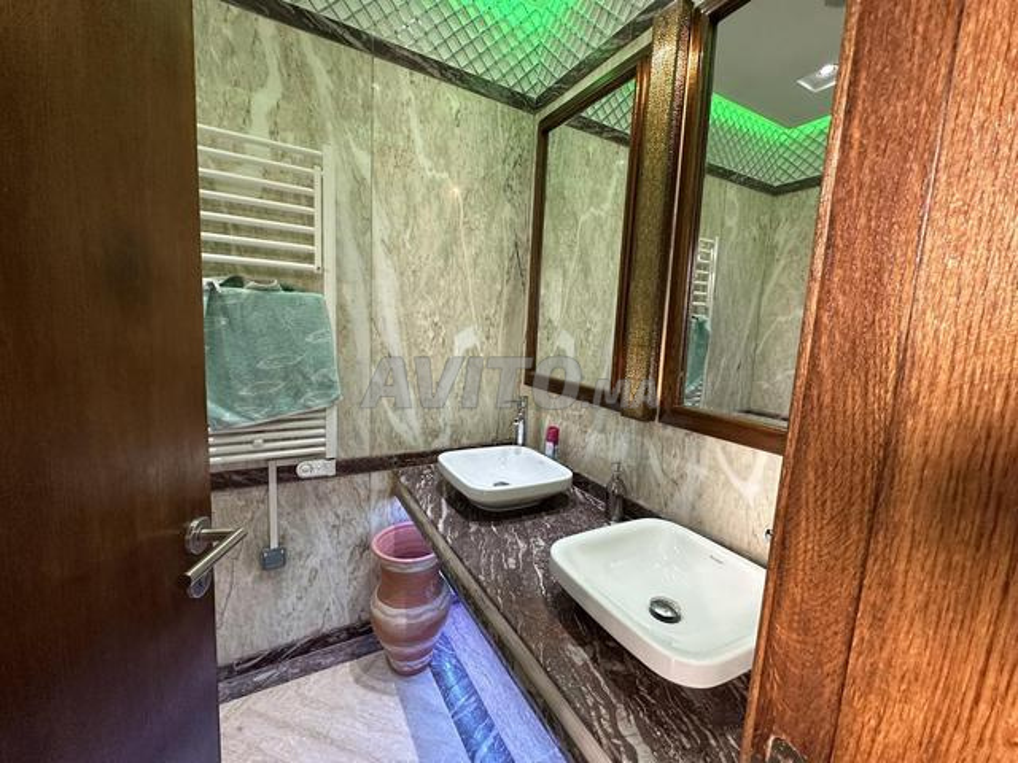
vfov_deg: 85.7
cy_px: 382
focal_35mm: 14
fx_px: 412
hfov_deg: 102.1
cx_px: 509
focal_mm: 2.22
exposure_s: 1/108
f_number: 2.2
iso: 200
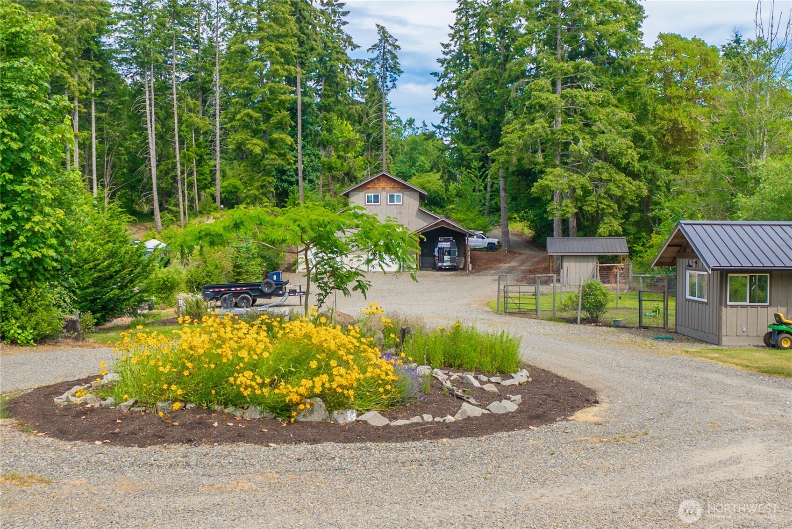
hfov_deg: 93.2
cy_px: 264
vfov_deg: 70.5
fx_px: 374
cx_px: 396
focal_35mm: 17
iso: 80
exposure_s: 1/100
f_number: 7.1
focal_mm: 17
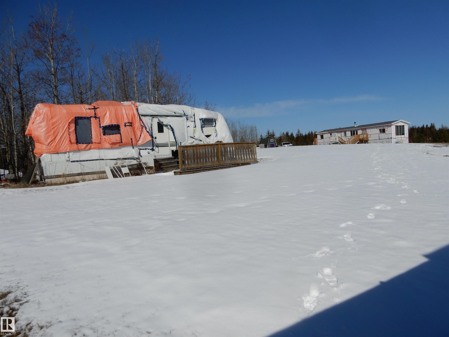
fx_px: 311
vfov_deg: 56.8
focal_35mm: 24
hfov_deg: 71.6
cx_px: 224
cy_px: 168
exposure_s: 1/2000
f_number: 5
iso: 80
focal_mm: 4.3
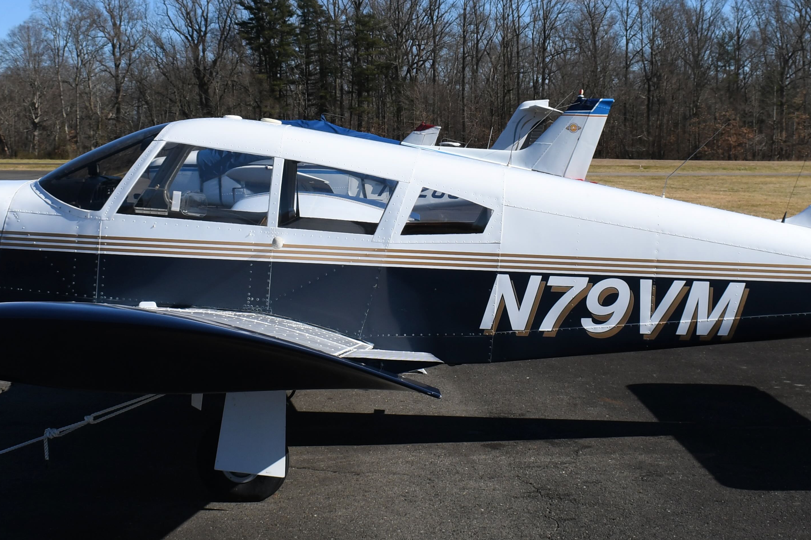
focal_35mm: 62
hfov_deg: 32.4
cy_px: 220
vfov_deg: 21.9
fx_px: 1396
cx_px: 423
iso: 250
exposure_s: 1/1000
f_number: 9
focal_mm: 22
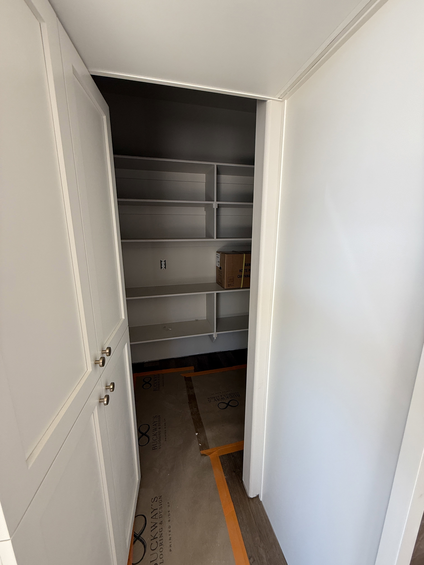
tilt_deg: -12.3
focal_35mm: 14
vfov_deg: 102.1
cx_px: 212
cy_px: 282
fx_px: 229
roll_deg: -0.3
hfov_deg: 85.7
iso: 100
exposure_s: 1/99
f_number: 2.2
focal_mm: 2.22
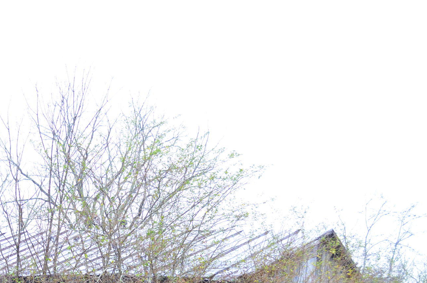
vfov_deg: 18.0
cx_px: 33
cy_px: 261
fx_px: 876
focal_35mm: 74
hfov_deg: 26.4
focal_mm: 26
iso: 1600
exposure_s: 1/400
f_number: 4.2
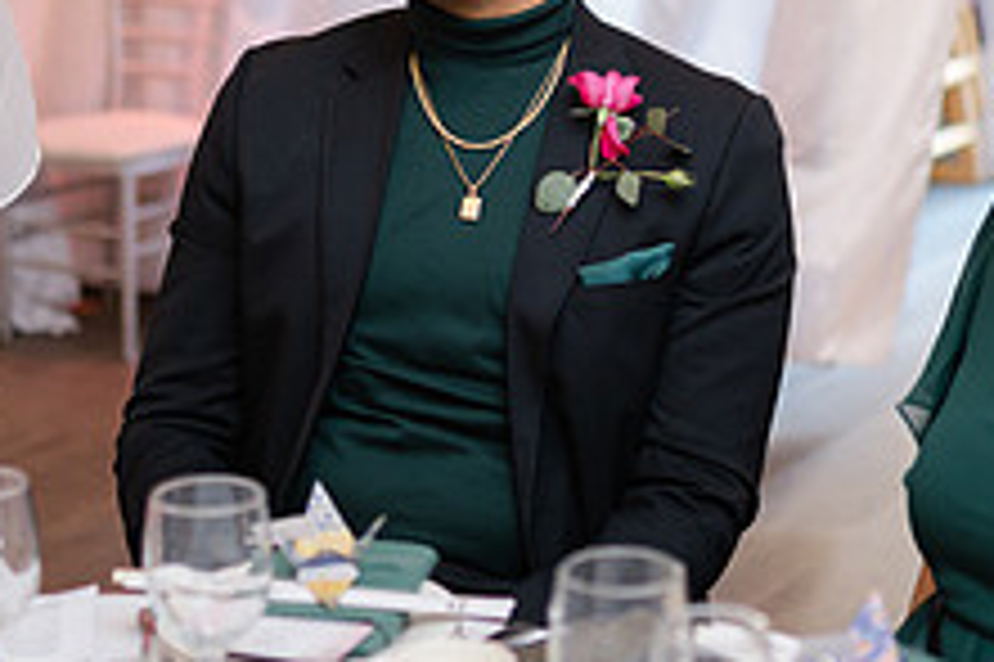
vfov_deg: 14.8
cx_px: 526
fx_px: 2538
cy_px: 142
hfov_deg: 22.2
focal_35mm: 92
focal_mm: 35
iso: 400
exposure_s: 1/160
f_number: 1.4
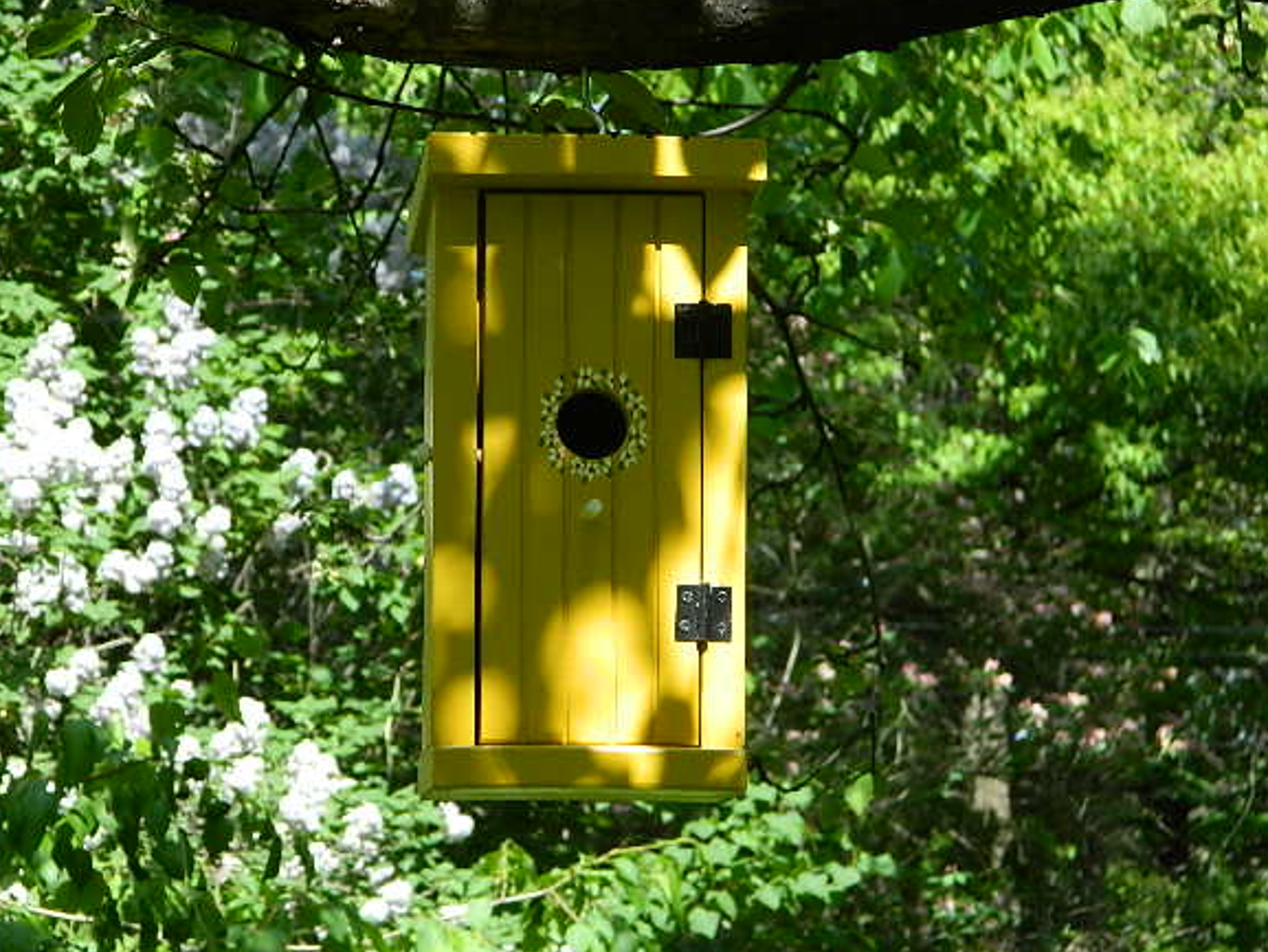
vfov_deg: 10.4
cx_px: 576
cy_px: 517
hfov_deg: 13.8
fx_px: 5239
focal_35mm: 143
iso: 80
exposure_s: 1/160
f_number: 4.7
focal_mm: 23.2
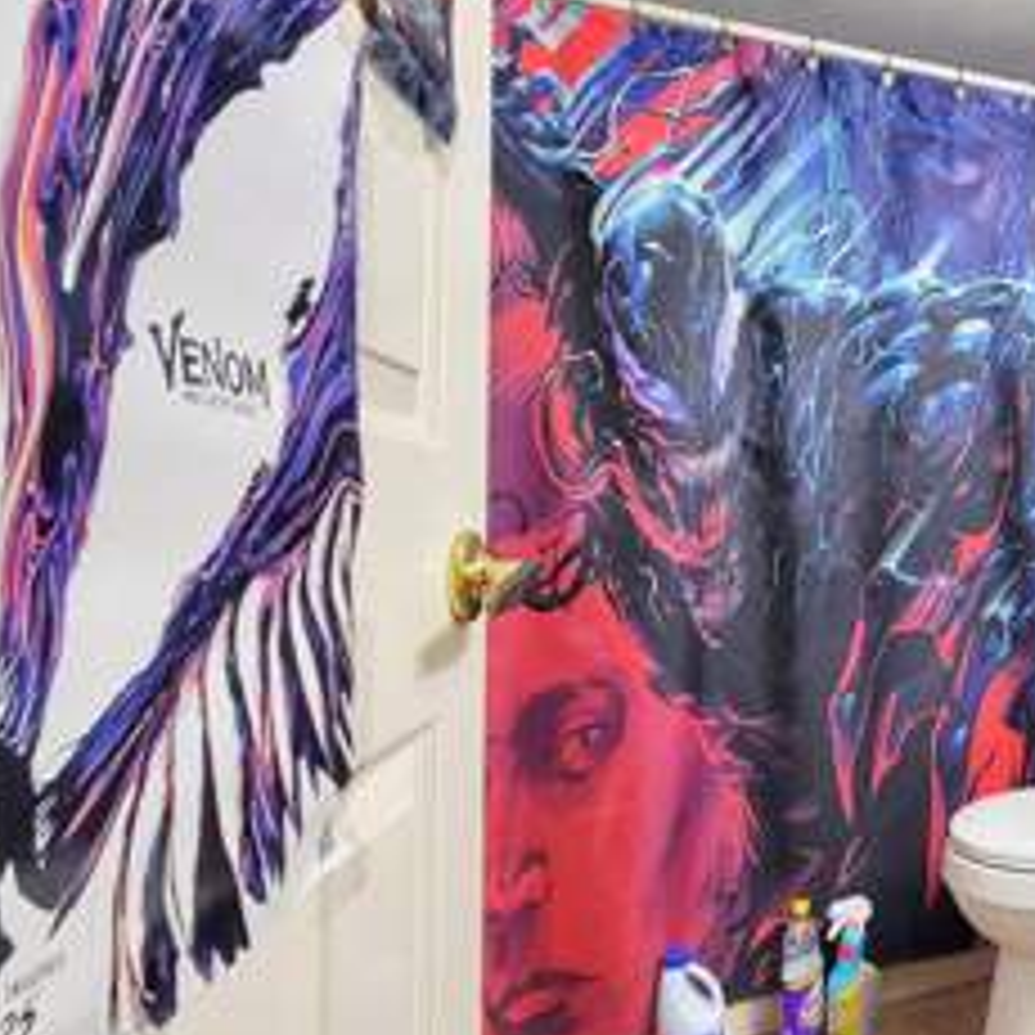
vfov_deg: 64.2
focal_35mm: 24
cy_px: 639
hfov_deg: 52.3
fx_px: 812
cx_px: 1026
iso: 200
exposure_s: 1/60
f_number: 2.2
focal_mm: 2.2
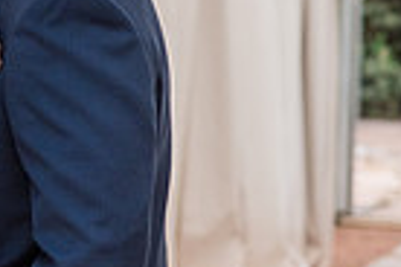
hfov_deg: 5.7
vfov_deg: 3.8
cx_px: -137
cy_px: -33
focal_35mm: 358
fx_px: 3987
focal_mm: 85
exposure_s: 1/500
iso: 320
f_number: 5.6
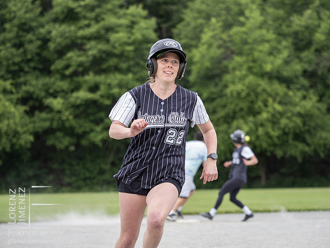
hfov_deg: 12.0
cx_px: 165
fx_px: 1563
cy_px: 124
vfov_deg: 9.1
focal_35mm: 164
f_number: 2.8
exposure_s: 1/1600
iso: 1600
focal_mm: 82
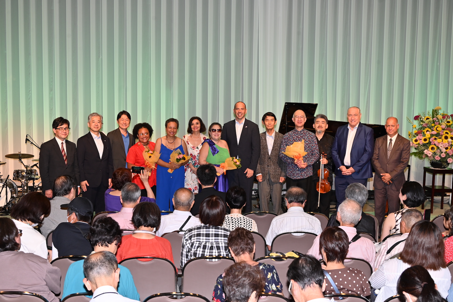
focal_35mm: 46
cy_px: 151
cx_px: 226
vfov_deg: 29.2
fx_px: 578
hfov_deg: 42.8
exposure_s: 1/125
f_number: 8
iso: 640
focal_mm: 46
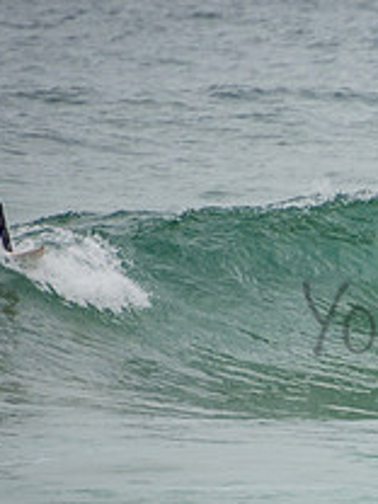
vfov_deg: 1.3
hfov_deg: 0.9
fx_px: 22801
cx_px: 552
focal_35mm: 1566
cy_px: 297
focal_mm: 390
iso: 200
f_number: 5.6
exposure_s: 1/1600
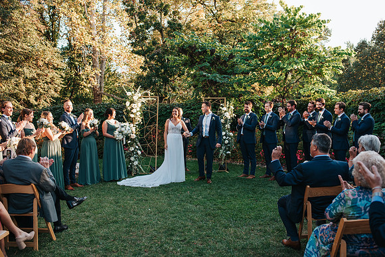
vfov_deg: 37.6
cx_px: 192
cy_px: 128
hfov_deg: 54.0
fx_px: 378
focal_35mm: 35
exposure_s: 1/800
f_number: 3.2
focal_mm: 35
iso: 1000
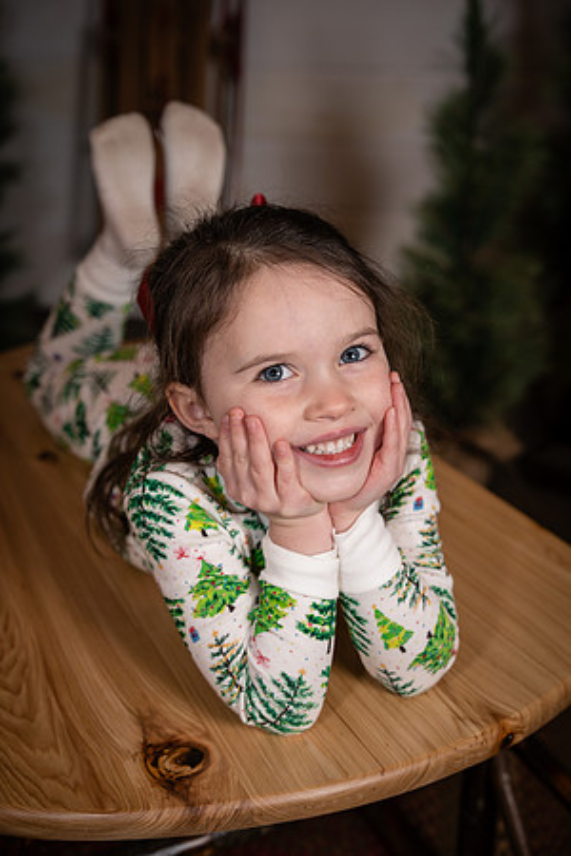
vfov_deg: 42.7
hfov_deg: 29.2
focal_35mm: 46
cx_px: 286
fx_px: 1094
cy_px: 428
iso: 320
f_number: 4
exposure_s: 1/250
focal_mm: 46
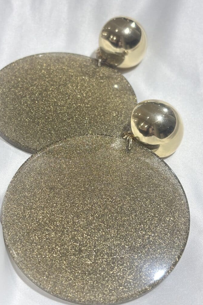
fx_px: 465
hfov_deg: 24.6
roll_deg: +6.2
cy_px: 154
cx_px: 90
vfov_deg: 36.3
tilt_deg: -39.5
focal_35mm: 55
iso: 32
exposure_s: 1/131
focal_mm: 5.96
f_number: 1.6
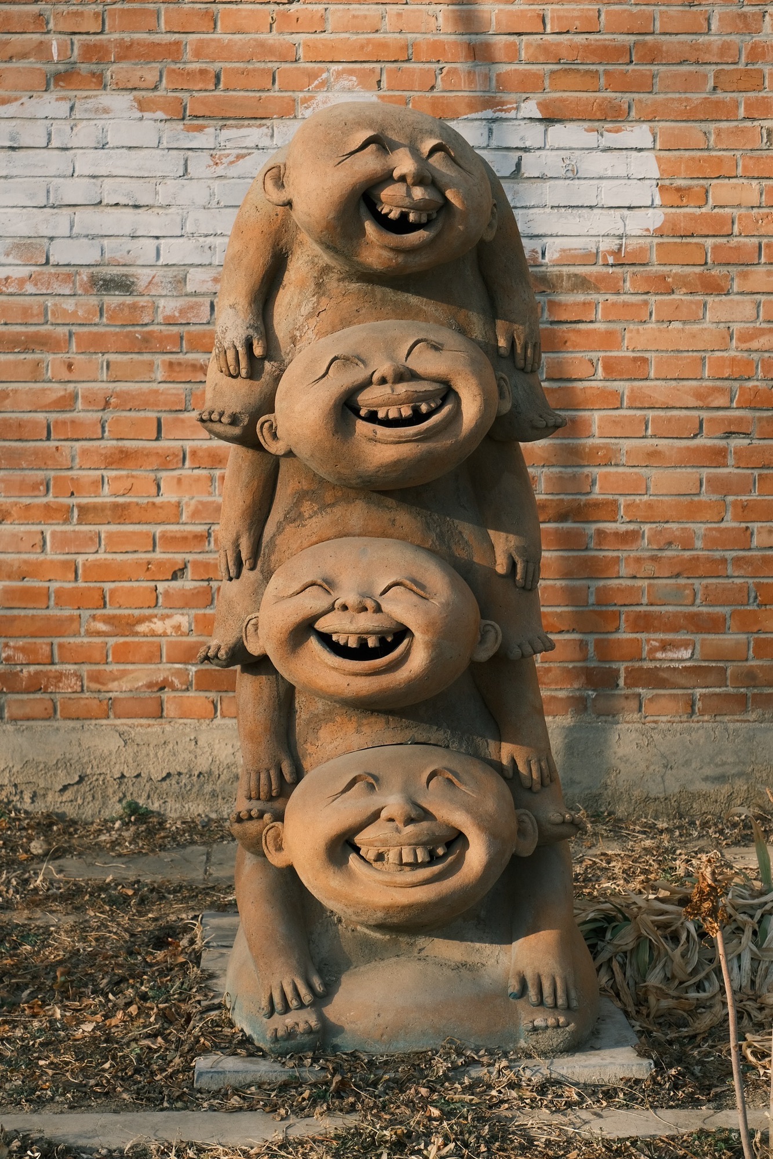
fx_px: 2189
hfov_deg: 20.0
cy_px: 580
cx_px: 386
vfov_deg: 29.7
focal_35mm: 68
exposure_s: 1/450
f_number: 5.6
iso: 320
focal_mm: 45
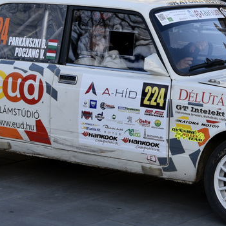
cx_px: 180
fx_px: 643
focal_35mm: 87
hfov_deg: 19.7
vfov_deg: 19.9
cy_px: 91
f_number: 6.3
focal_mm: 35
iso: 500
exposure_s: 1/320
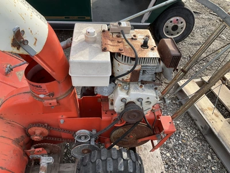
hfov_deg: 61.7
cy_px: 86
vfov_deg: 48.2
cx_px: 115
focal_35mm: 29
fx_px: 193
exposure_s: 1/355
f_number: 1.8
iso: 25
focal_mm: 3
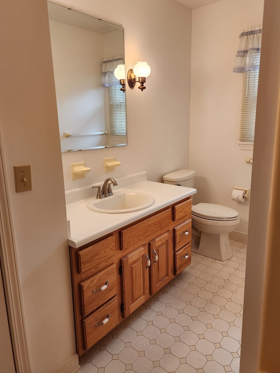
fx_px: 270
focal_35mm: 25
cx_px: 150
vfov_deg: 69.3
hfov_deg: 54.8
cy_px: 173
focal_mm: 6.4
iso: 125
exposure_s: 1/120
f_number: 1.8
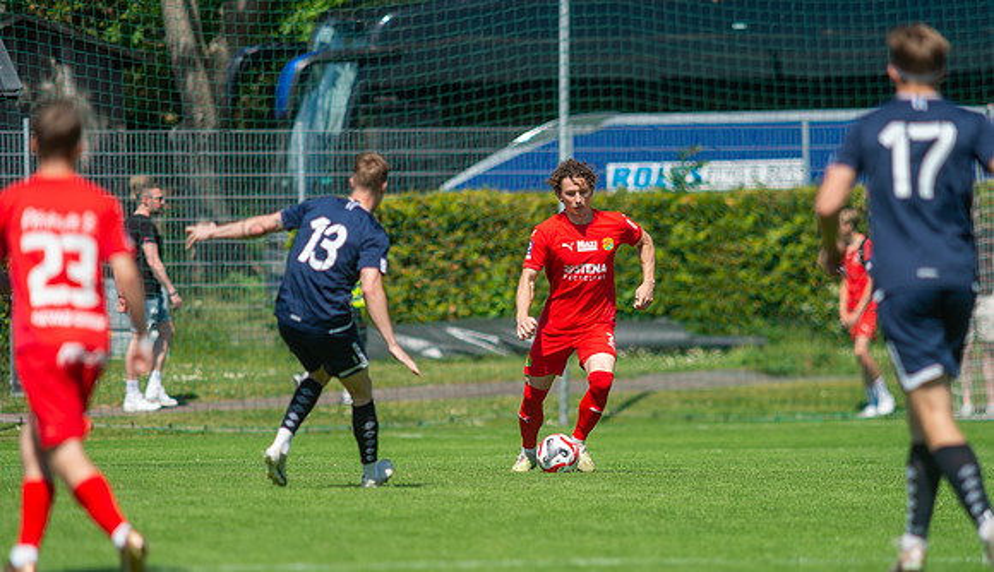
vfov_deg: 2.5
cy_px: 344
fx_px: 12953
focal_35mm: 489
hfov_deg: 4.4
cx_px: 503
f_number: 4
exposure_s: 1/2000
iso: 220
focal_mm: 420
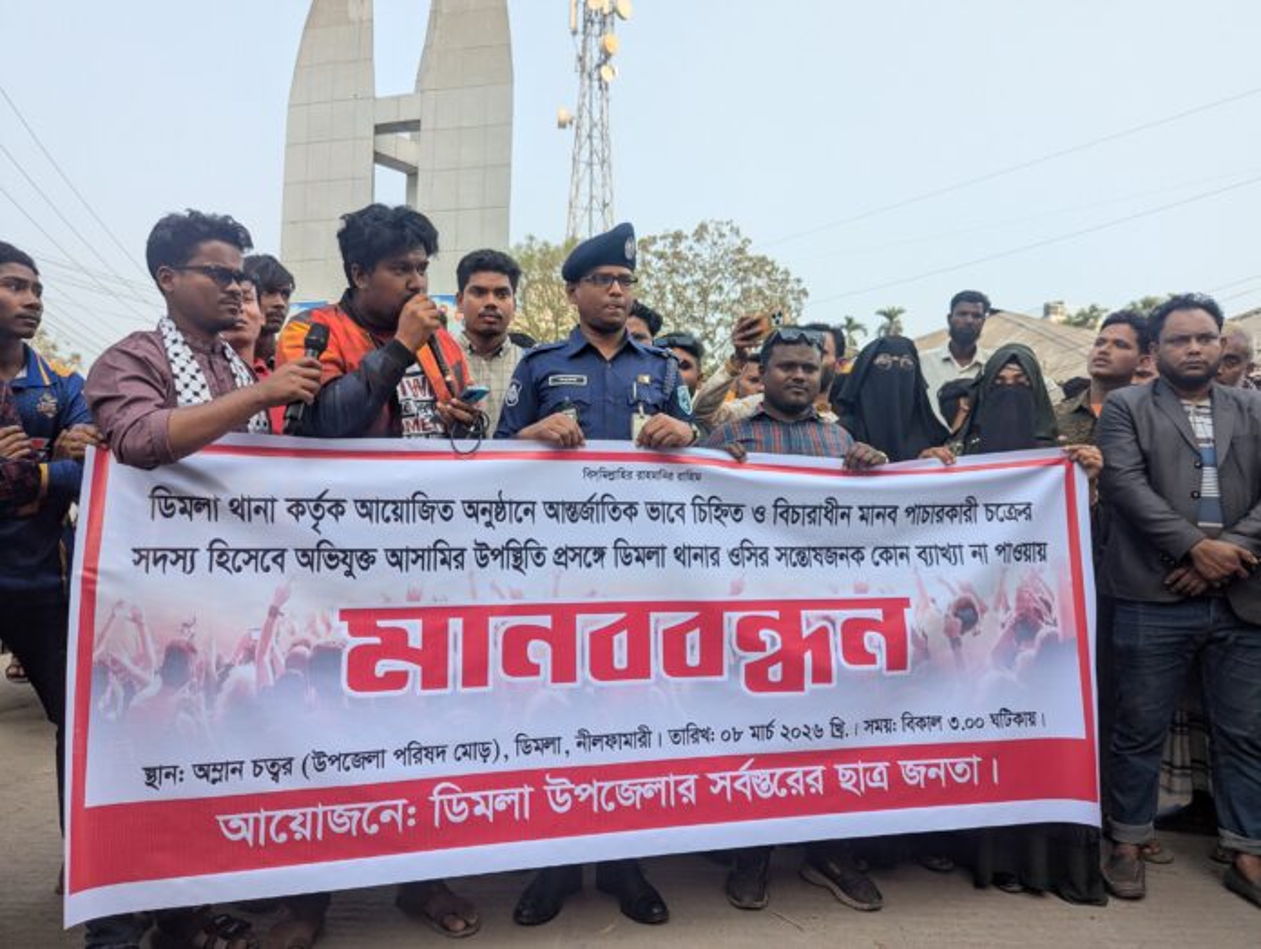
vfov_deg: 56.9
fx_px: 875
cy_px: 474
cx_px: 630
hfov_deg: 71.5
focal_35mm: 24
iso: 62
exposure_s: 1/884
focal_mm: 6.81
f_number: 1.85
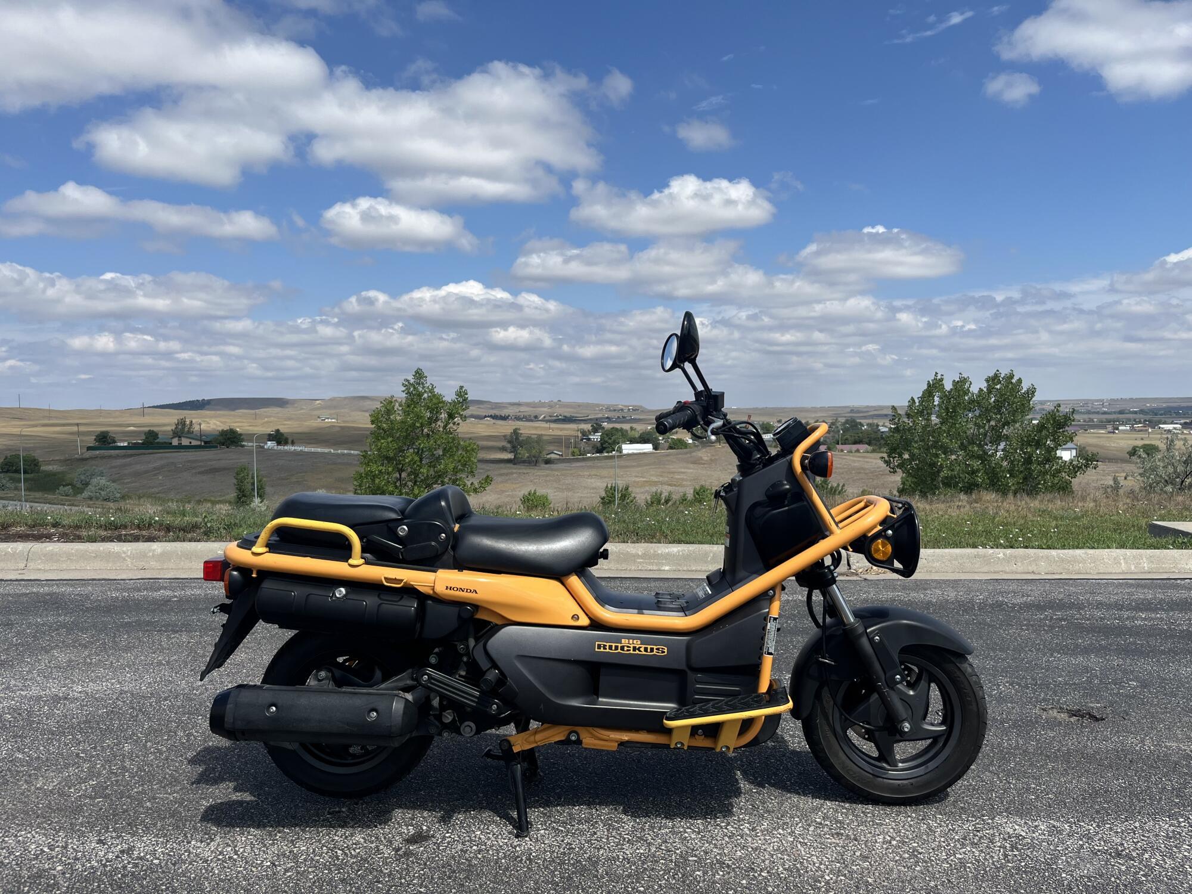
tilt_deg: -3.3
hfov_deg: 67.3
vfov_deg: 53.1
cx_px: 596
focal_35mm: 26
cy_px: 447
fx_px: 895
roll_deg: +1.9
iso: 50
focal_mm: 5.1
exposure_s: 1/4854
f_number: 1.6
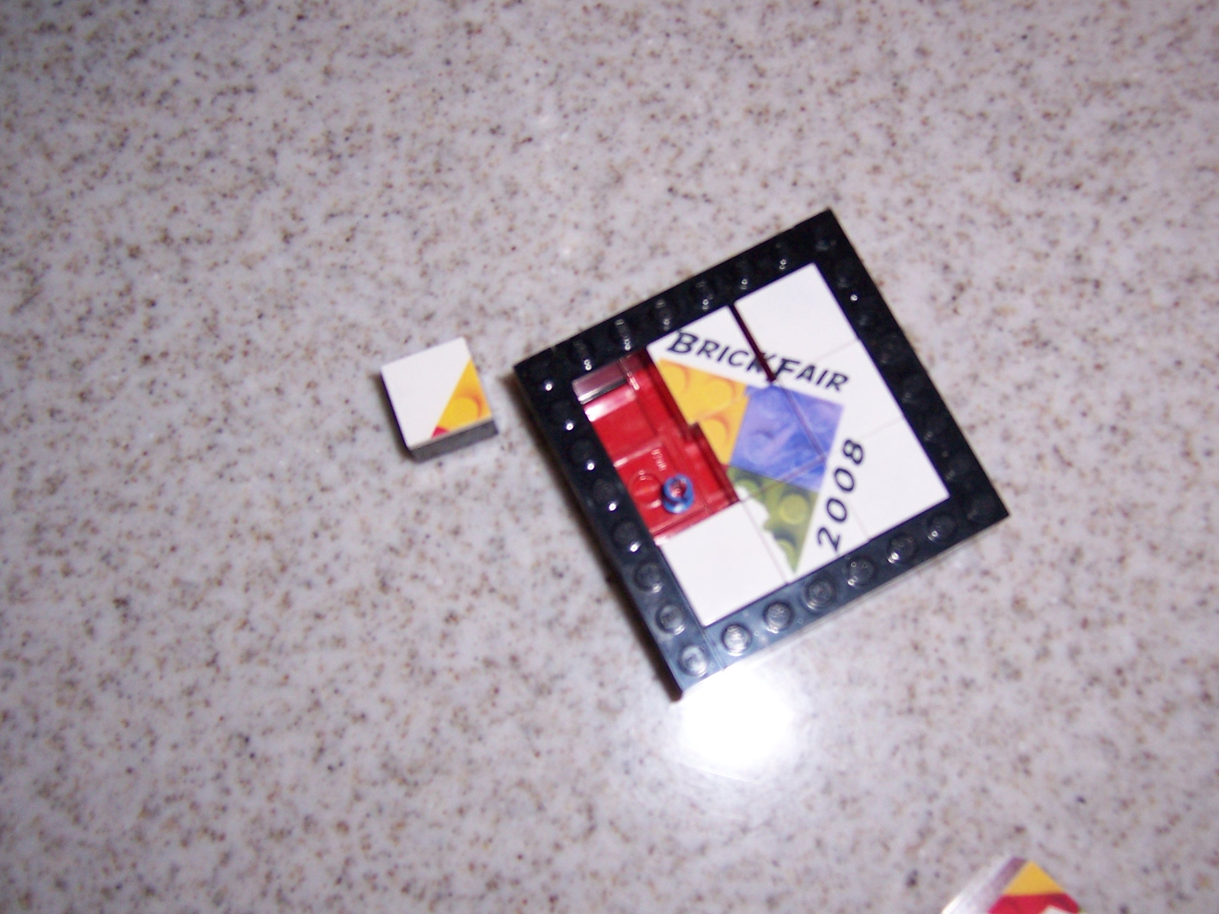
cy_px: 453
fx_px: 1338
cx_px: 667
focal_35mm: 38
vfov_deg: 37.7
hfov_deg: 48.9
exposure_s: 1/60
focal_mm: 5.5
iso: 140
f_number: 2.8
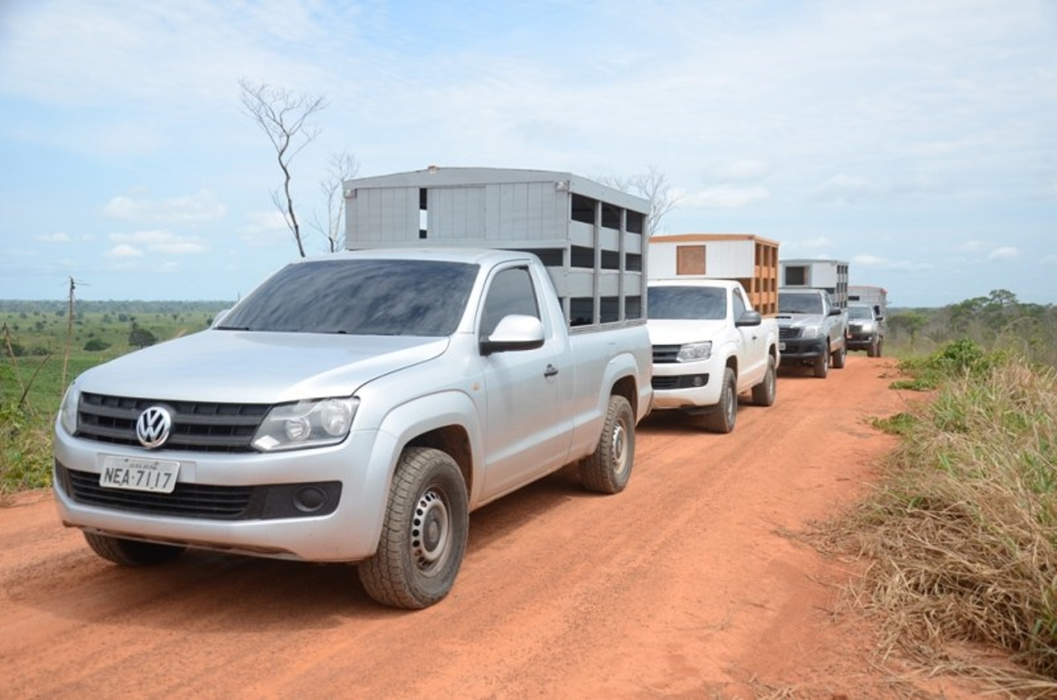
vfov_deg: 39.8
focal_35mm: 33
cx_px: 528
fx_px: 967
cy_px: 350
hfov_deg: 57.3
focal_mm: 22
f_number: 5.6
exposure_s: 1/500
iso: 100
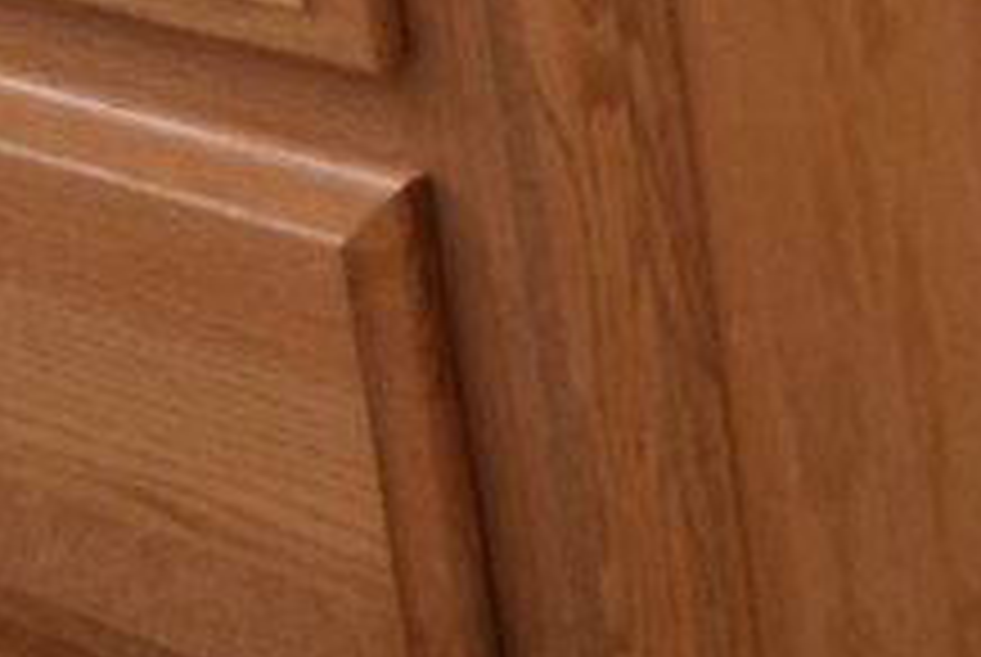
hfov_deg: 12.5
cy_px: -364
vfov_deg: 8.2
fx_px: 4475
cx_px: 594
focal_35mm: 164
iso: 1000
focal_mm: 22
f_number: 3.8
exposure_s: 1/60
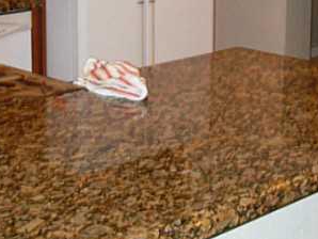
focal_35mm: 102
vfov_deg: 14.3
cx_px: 243
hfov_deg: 19.1
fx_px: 938
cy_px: -5
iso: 205
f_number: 2.9
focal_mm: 6.3
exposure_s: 1/58.6
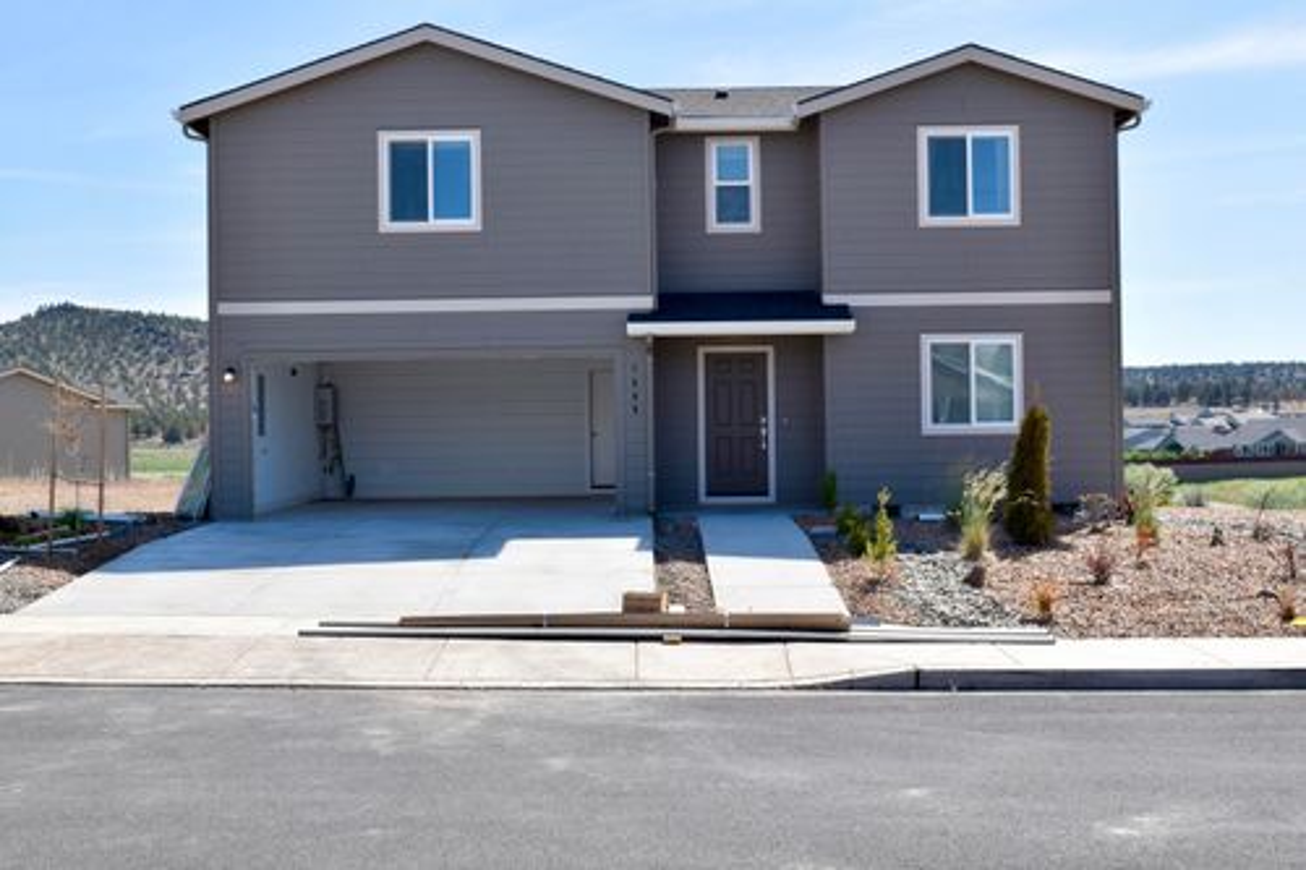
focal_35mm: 44
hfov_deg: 45.0
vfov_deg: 30.8
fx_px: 1577
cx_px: 653
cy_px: 435
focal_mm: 29
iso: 200
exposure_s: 1/320
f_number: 9
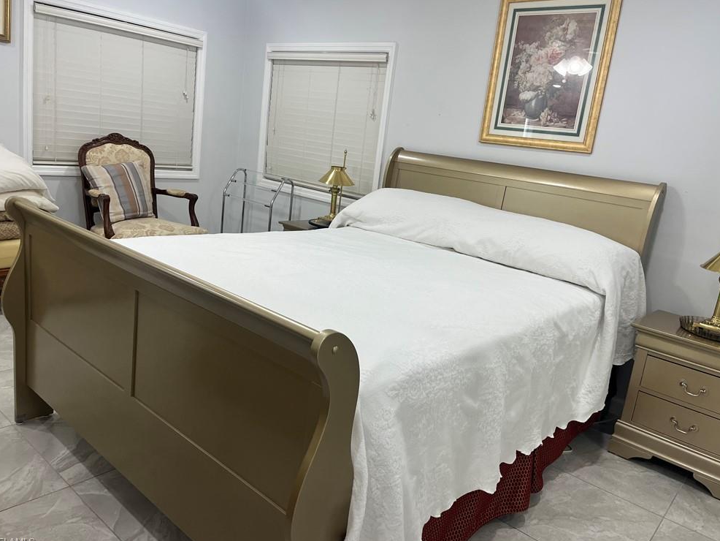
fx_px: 562
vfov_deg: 51.4
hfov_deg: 65.3
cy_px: 268
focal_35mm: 27
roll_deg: -6.3
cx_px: 355
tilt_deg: -13.6
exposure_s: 1/120
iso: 100
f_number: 1.6
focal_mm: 5.1
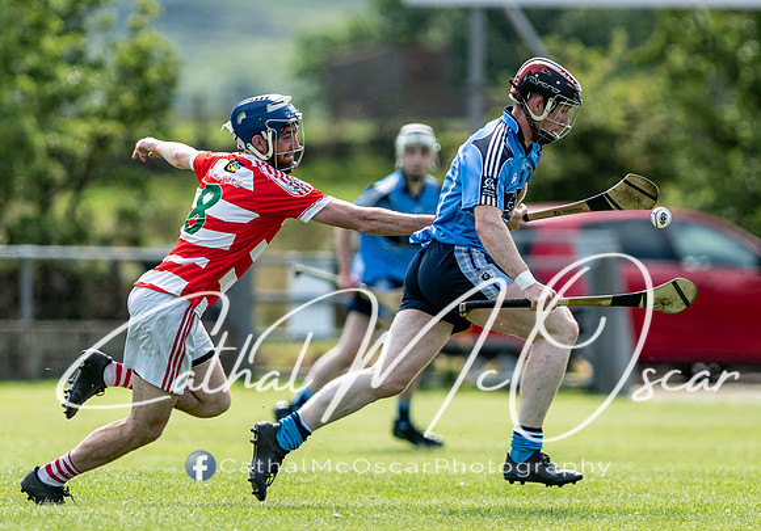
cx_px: 468
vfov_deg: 2.0
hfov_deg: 2.9
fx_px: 15241
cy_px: 335
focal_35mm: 710
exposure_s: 1/1600
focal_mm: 300
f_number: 2.8
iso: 125
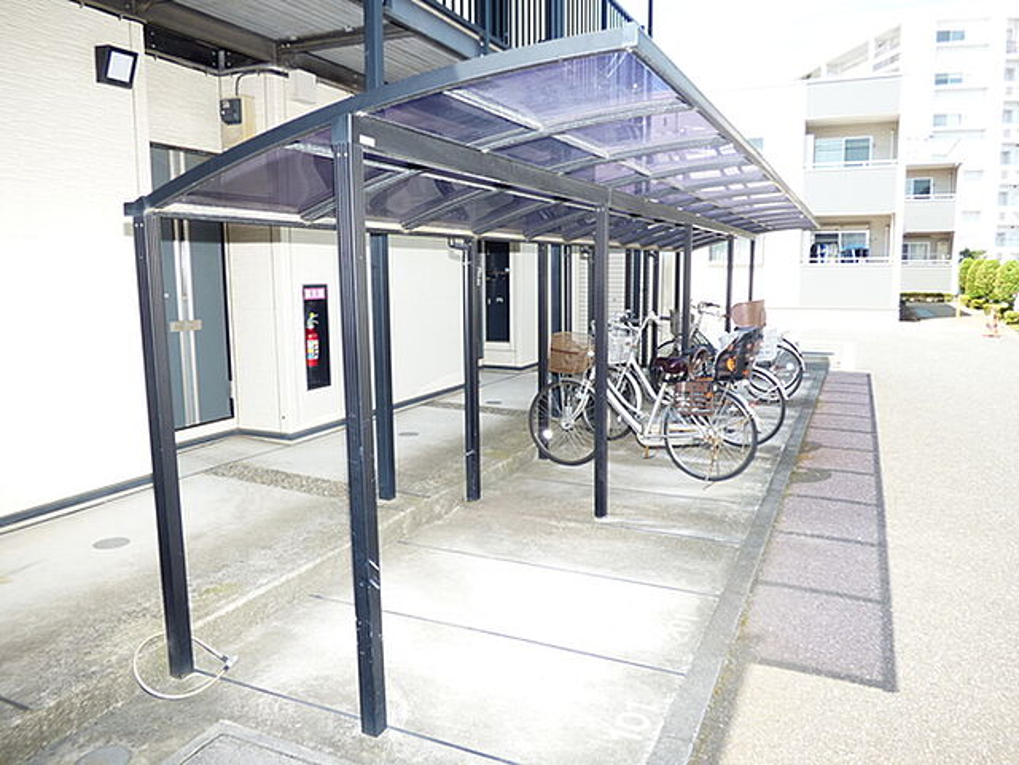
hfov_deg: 67.3
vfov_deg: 53.1
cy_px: 382
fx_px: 765
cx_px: 510
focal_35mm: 26
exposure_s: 1/320
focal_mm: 4.61
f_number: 3.1
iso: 100
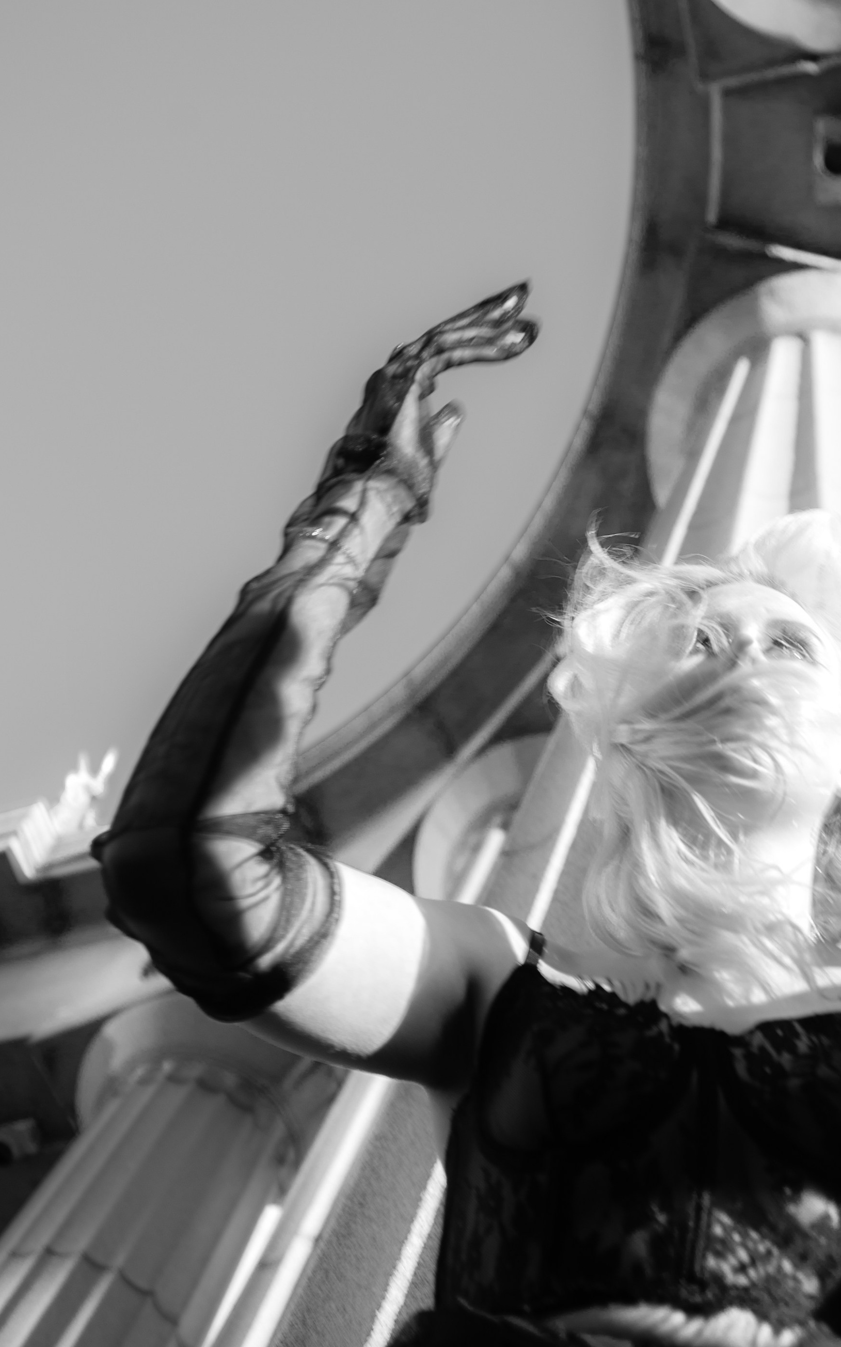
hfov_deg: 25.3
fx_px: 1871
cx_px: 486
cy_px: 582
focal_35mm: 51
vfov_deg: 39.5
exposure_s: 1/180
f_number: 4
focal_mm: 34
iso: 125
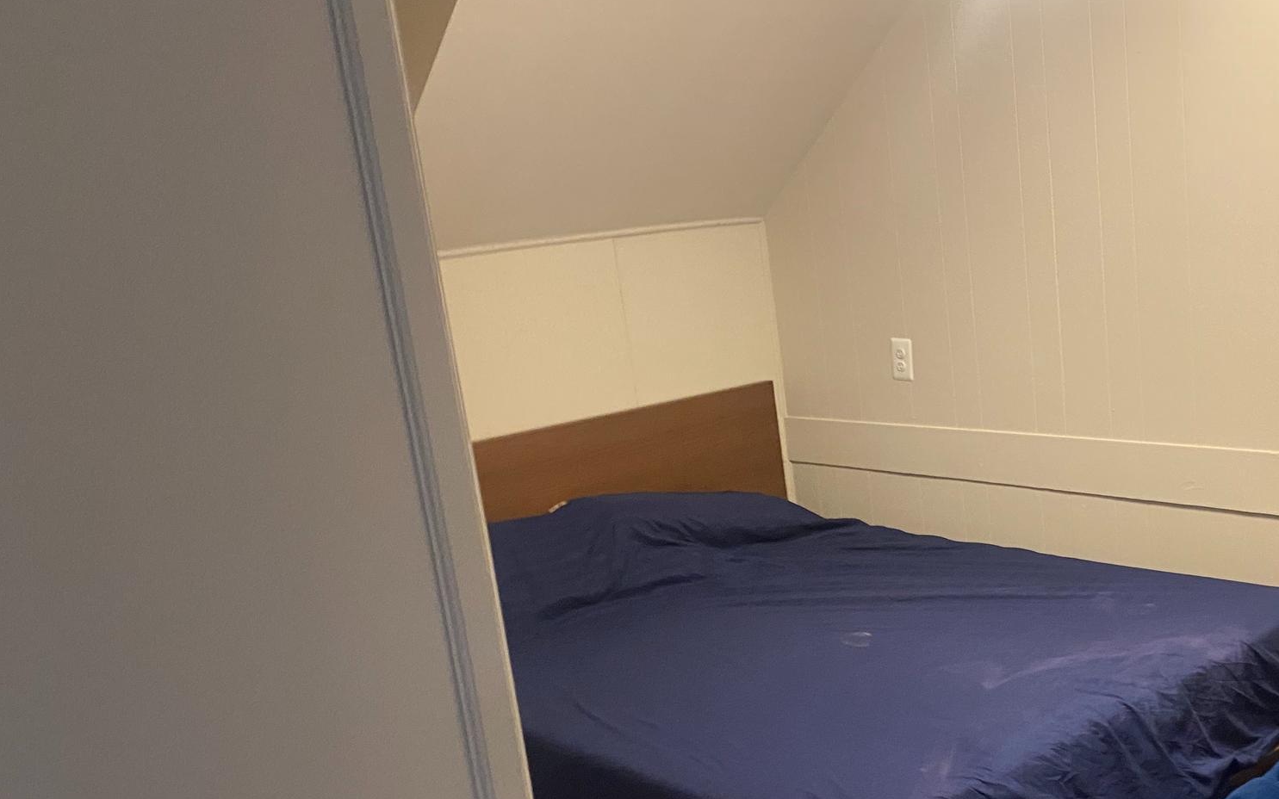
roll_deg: +9.7
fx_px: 1325
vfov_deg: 33.2
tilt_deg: -16.5
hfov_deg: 50.6
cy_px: 545
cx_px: 853
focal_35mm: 38
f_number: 1.8
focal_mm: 4.25
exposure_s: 1/60
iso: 400
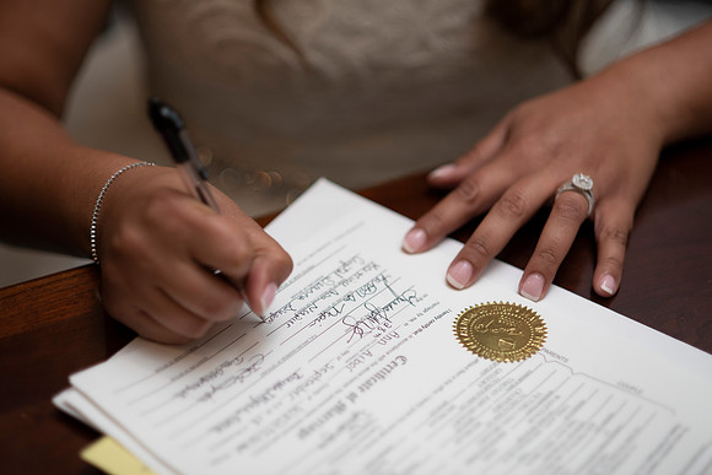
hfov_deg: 23.9
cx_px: 356
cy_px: 238
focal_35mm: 85
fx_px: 1681
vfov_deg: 16.1
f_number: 2
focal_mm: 85
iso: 500
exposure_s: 1/160
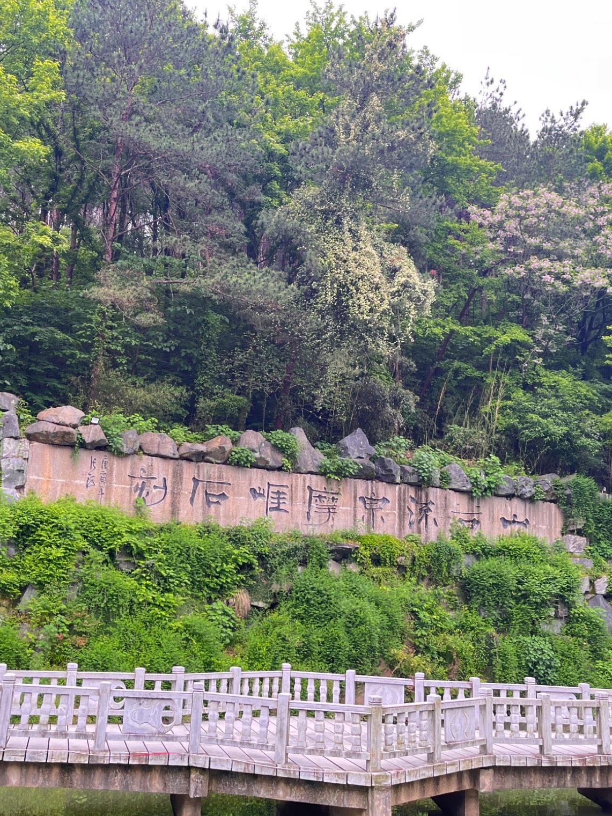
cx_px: 298
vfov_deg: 52.6
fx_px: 825
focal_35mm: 35
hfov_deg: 40.7
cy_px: 409
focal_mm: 5.1
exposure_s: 1/167
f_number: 1.6
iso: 64
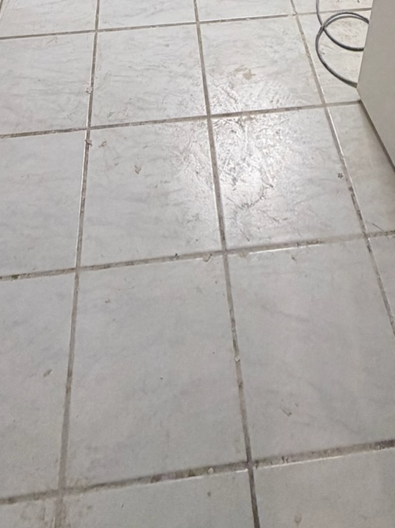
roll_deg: -1.3
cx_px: 205
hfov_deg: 36.8
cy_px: -206
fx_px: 594
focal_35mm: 39
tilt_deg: -26.2
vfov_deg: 31.9
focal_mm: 2.22
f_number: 2.2
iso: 250
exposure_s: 1/50
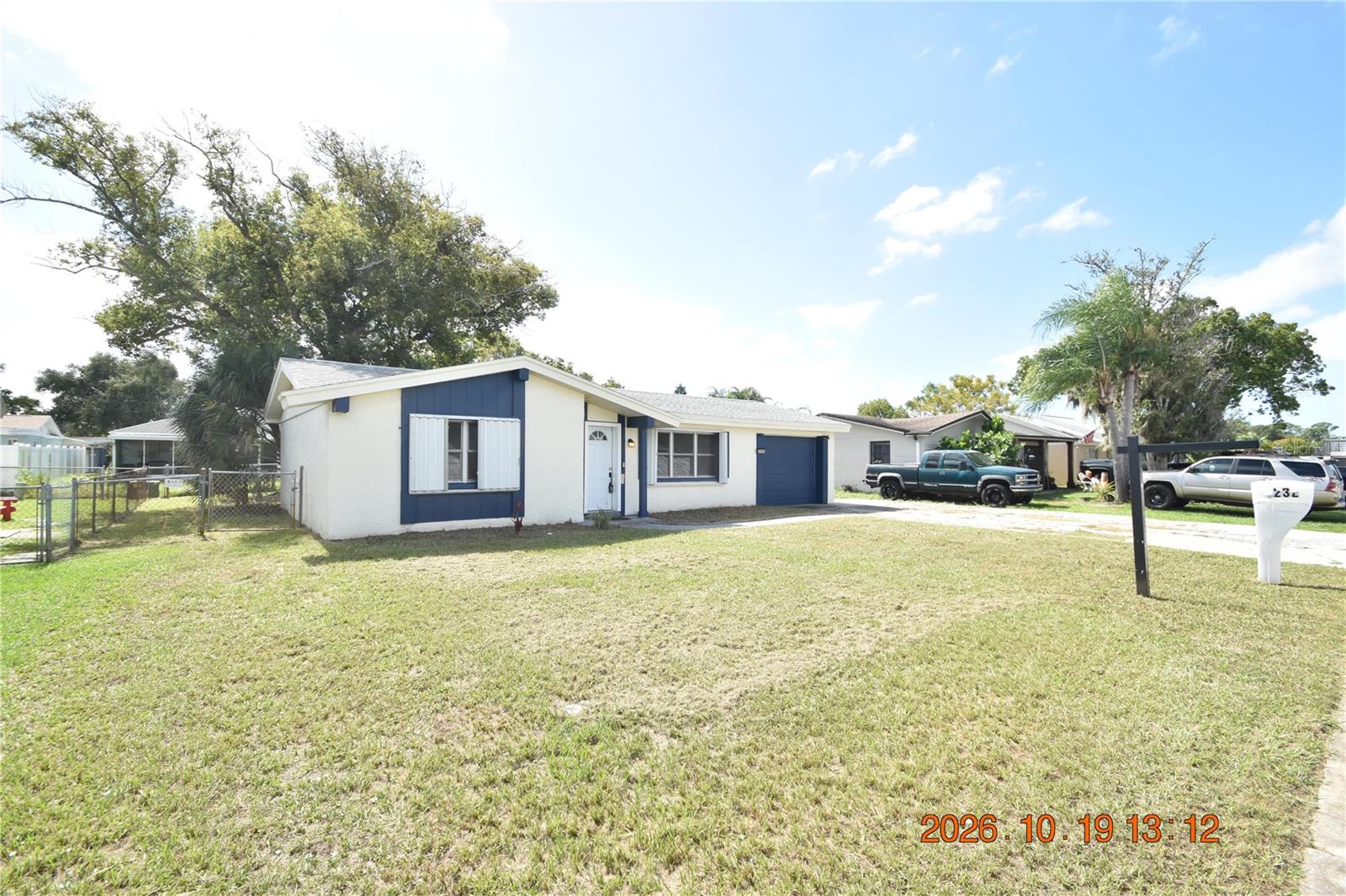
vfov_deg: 77.3
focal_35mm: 15
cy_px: 448
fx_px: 561
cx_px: 673
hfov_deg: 100.4
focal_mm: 10
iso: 200
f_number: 9.5
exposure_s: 1/350
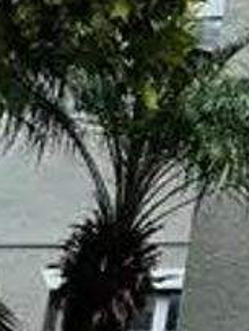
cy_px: 247
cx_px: 723
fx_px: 899
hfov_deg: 11.0
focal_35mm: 94
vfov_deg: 20.7
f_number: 2.2
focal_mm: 2.22
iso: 50
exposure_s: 1/625
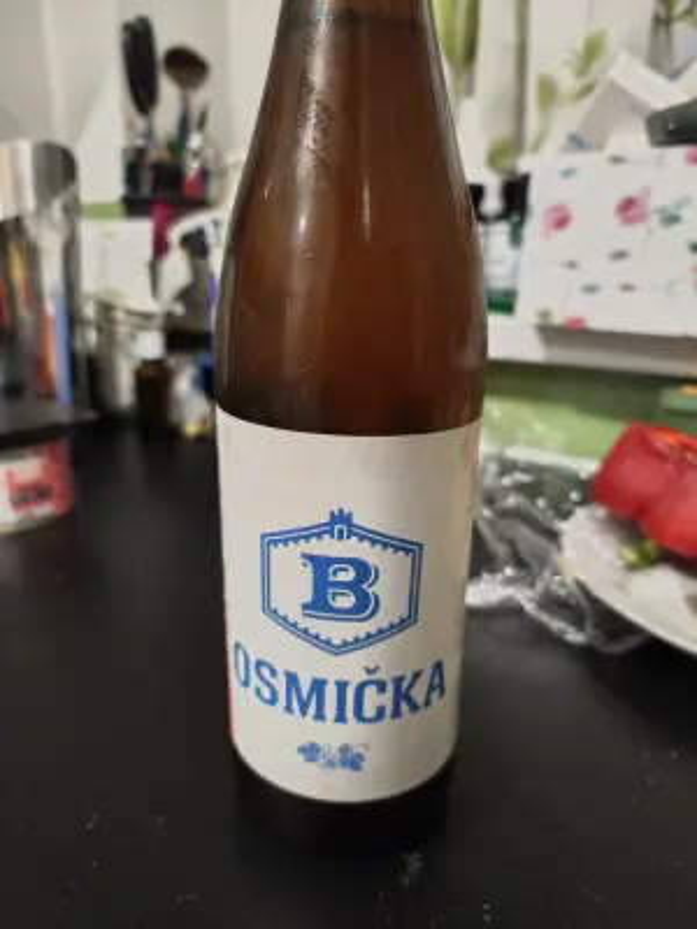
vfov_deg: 73.9
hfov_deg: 58.9
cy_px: 464
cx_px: 348
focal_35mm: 23
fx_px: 617
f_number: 1.7
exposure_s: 1/25
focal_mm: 5.35
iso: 1600
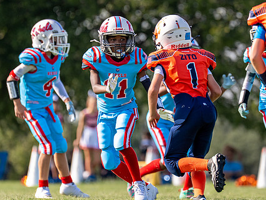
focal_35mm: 585
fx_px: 4499
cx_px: 163
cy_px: 88
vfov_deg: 2.5
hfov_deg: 3.4
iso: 160
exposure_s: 1/2500
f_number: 2.8
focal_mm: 200
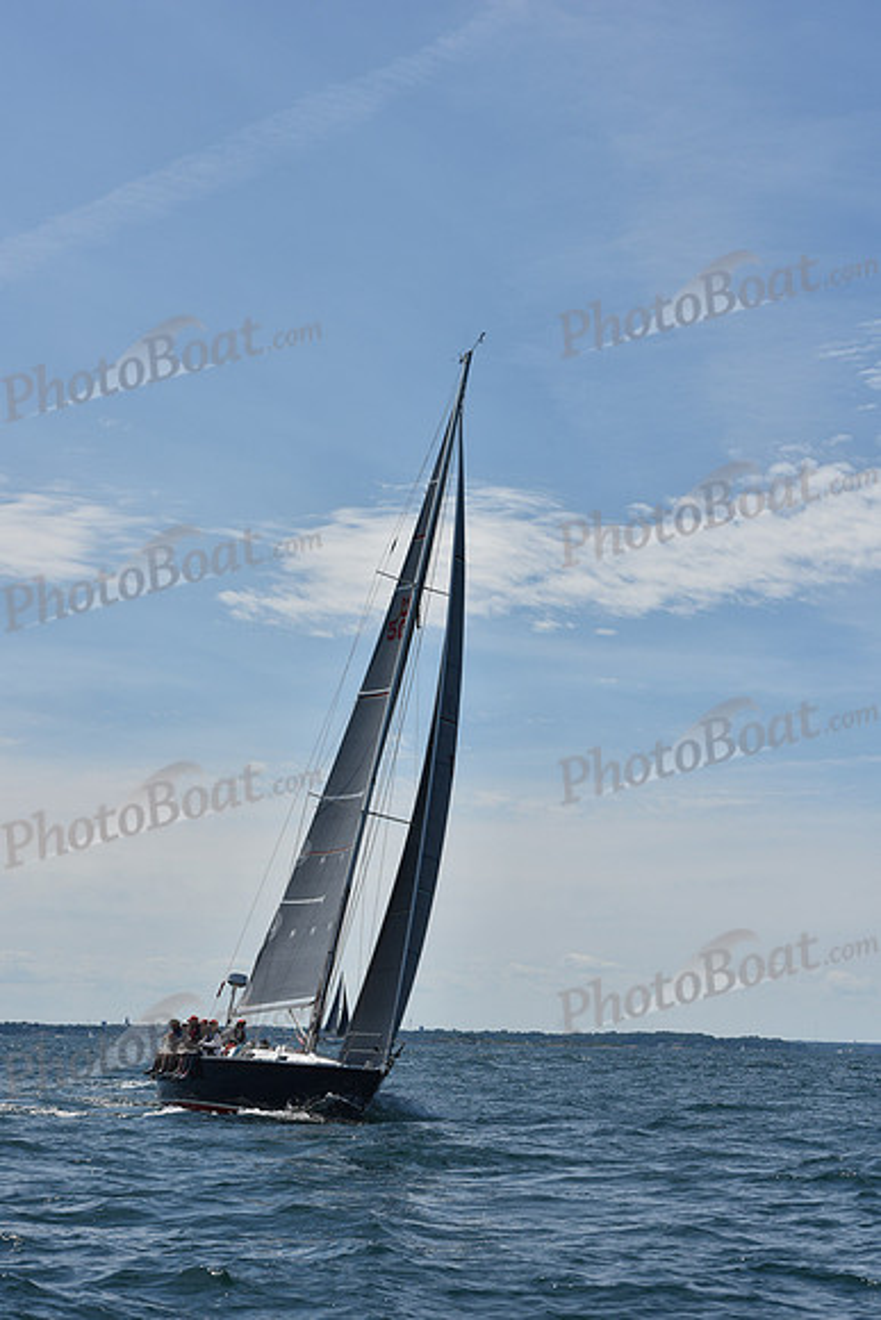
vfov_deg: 24.8
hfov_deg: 16.7
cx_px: 440
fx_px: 3008
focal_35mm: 82
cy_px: 660
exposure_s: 1/1600
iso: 250
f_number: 9
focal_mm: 82
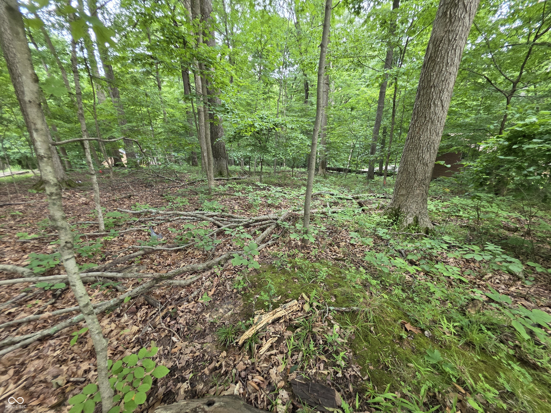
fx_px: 207
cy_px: 206
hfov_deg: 106.2
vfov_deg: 89.9
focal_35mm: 13
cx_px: 276
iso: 200
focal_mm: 2.2
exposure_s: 1/120
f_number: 1.9
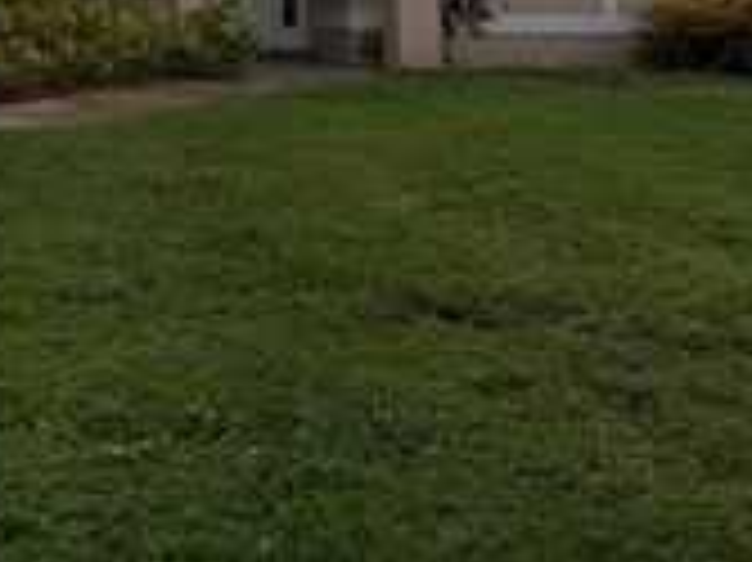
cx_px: -95
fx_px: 1563
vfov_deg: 18.4
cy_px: -245
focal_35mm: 72
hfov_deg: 25.0
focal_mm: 6.76
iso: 80
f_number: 1.78
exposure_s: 1/943
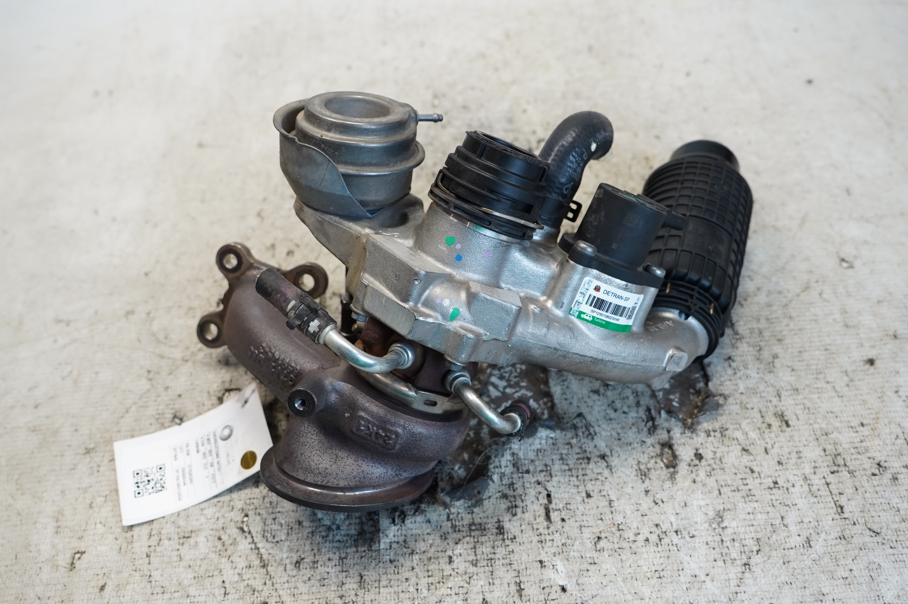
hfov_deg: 62.0
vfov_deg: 43.5
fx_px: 756
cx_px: 454
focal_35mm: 30
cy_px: 302
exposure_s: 1/60
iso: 250
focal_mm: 20
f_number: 4
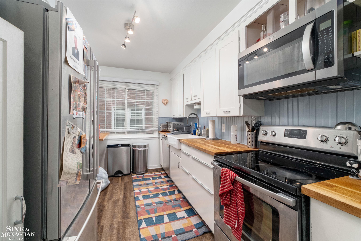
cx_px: 180
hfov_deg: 100.4
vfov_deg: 77.3
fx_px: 150
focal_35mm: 15
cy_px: 120
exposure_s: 1/125
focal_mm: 10
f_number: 6.4
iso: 800
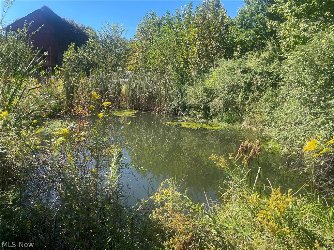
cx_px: 167
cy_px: 125
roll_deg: -3.8
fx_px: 251
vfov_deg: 53.1
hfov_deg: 67.3
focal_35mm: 26
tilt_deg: -9.3
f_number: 1.6
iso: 32
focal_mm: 4.2
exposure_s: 1/1072
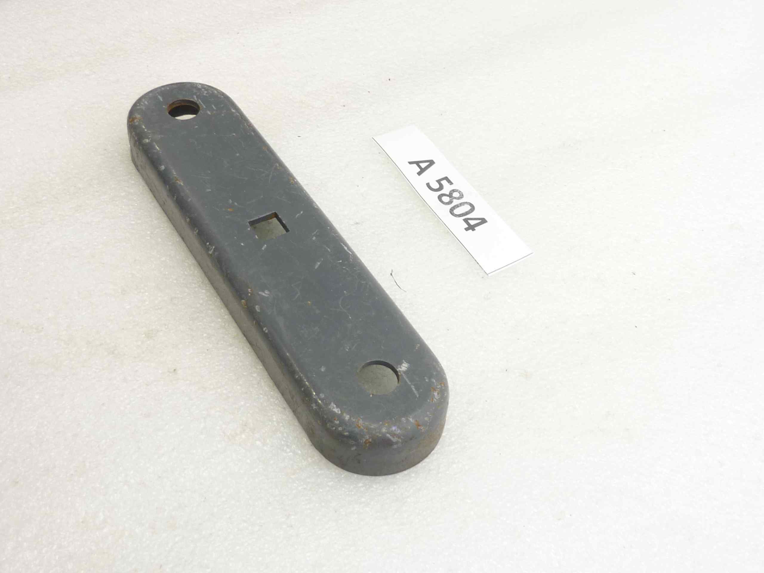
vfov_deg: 37.7
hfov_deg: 49.0
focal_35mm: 38
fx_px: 839
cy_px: 286
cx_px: 382
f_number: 3.3
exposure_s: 1/13
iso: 80
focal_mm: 4.4
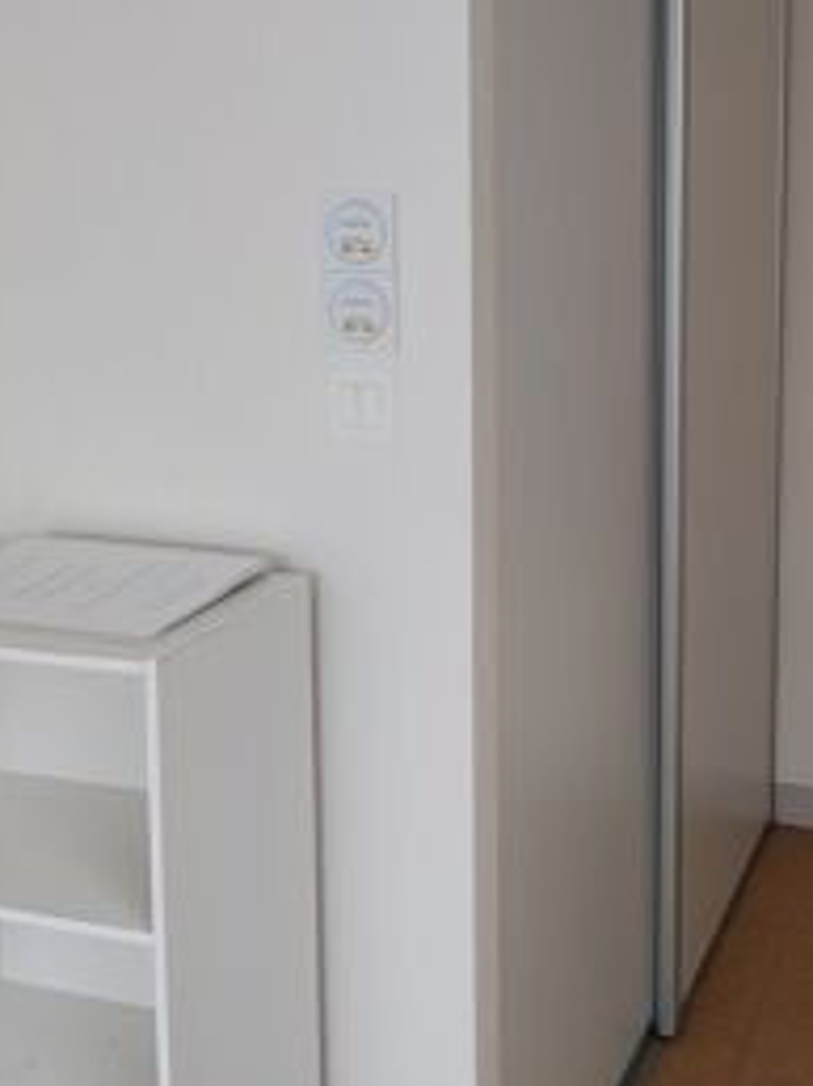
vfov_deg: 39.2
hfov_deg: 29.8
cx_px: 594
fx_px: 1506
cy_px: 351
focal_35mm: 48
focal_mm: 4.22
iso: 100
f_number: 1.8
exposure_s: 1/100
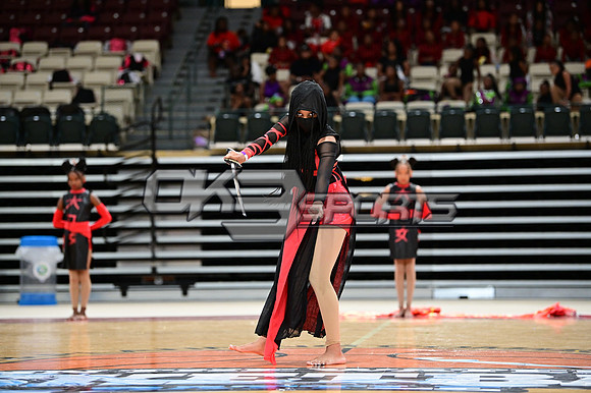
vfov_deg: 11.4
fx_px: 1969
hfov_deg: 17.1
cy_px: 196
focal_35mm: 120
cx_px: 296
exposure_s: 1/1000
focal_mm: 120
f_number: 3.2
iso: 6400
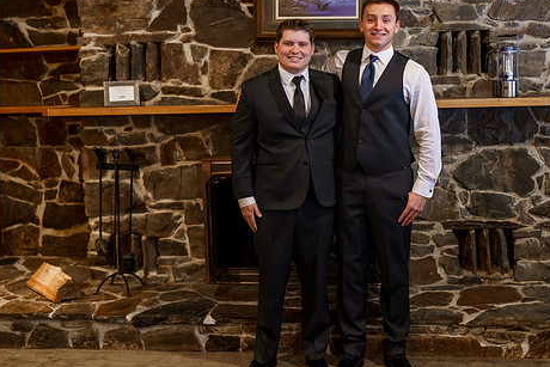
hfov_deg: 39.6
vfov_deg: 26.9
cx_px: 297
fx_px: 764
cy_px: 128
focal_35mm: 50
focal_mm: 35
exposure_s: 1/160
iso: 1600
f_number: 2.2
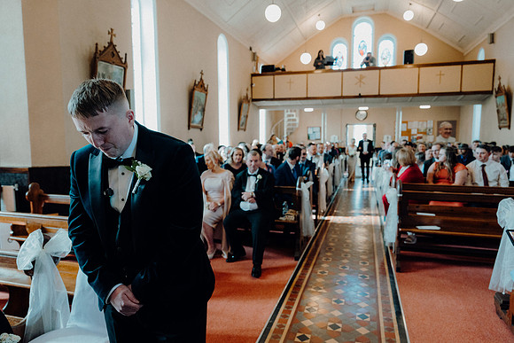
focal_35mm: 24
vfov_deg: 53.1
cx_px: 257
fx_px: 343
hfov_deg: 73.7
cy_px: 172
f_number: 3.5
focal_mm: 24
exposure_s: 1/200
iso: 2500
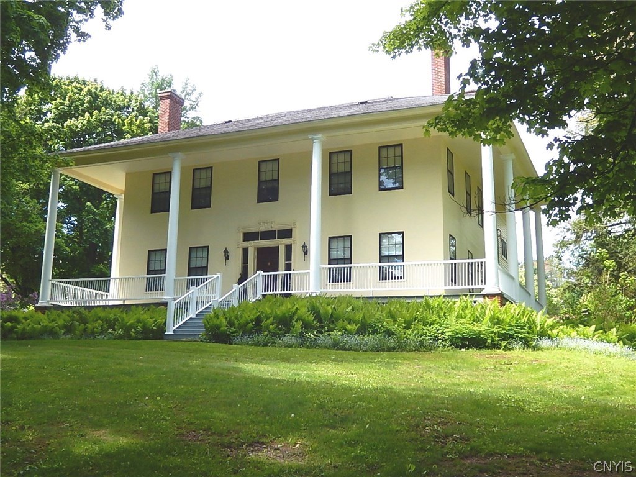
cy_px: 238
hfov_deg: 45.8
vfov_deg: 35.1
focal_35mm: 41
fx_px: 753
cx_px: 318
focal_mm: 7.3
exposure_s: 1/400
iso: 125
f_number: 4.2
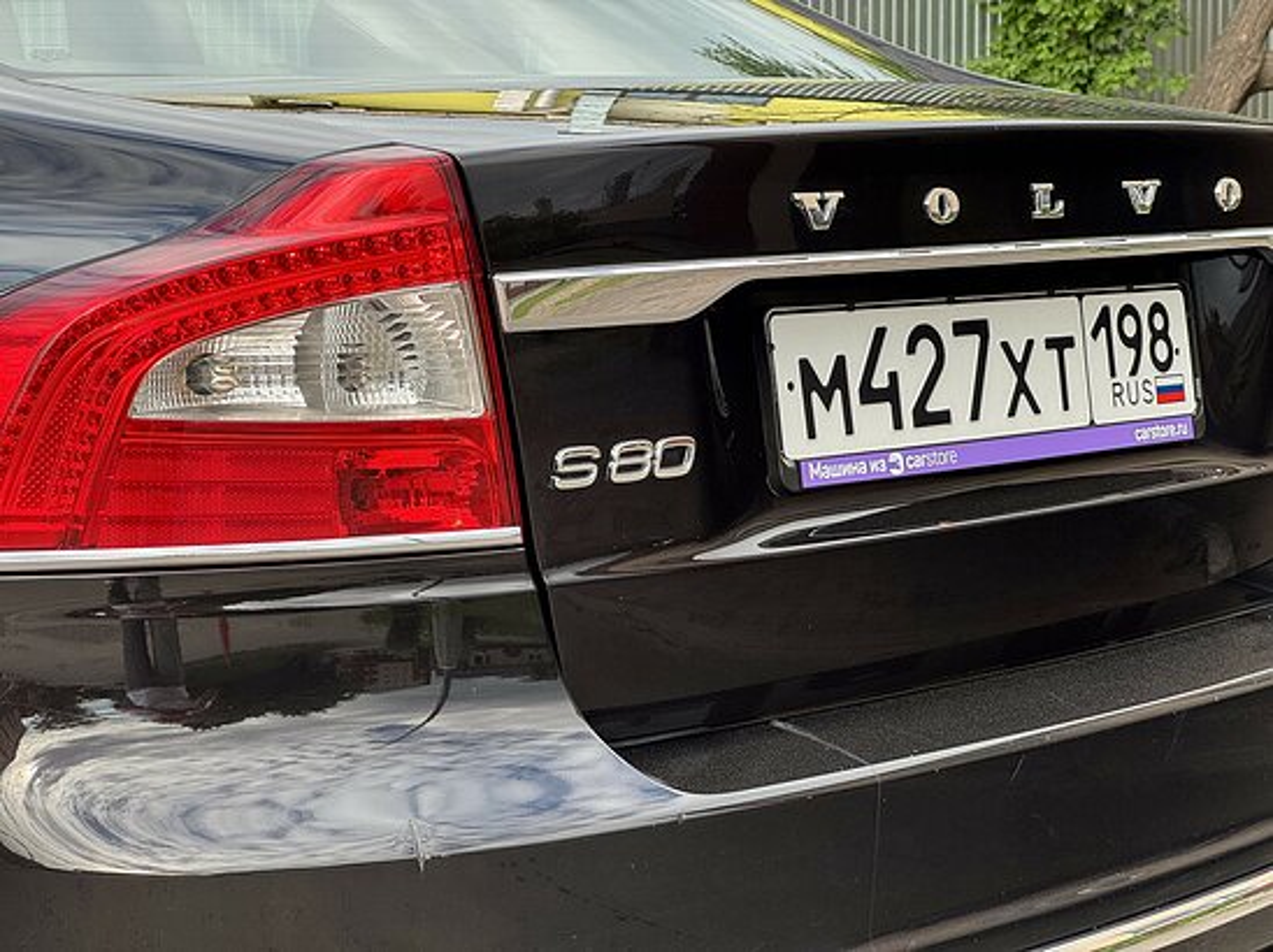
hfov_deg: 25.4
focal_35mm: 77
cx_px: 636
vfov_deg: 19.1
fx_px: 2829
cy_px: 476
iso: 50
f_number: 2.8
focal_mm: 9
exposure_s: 1/99
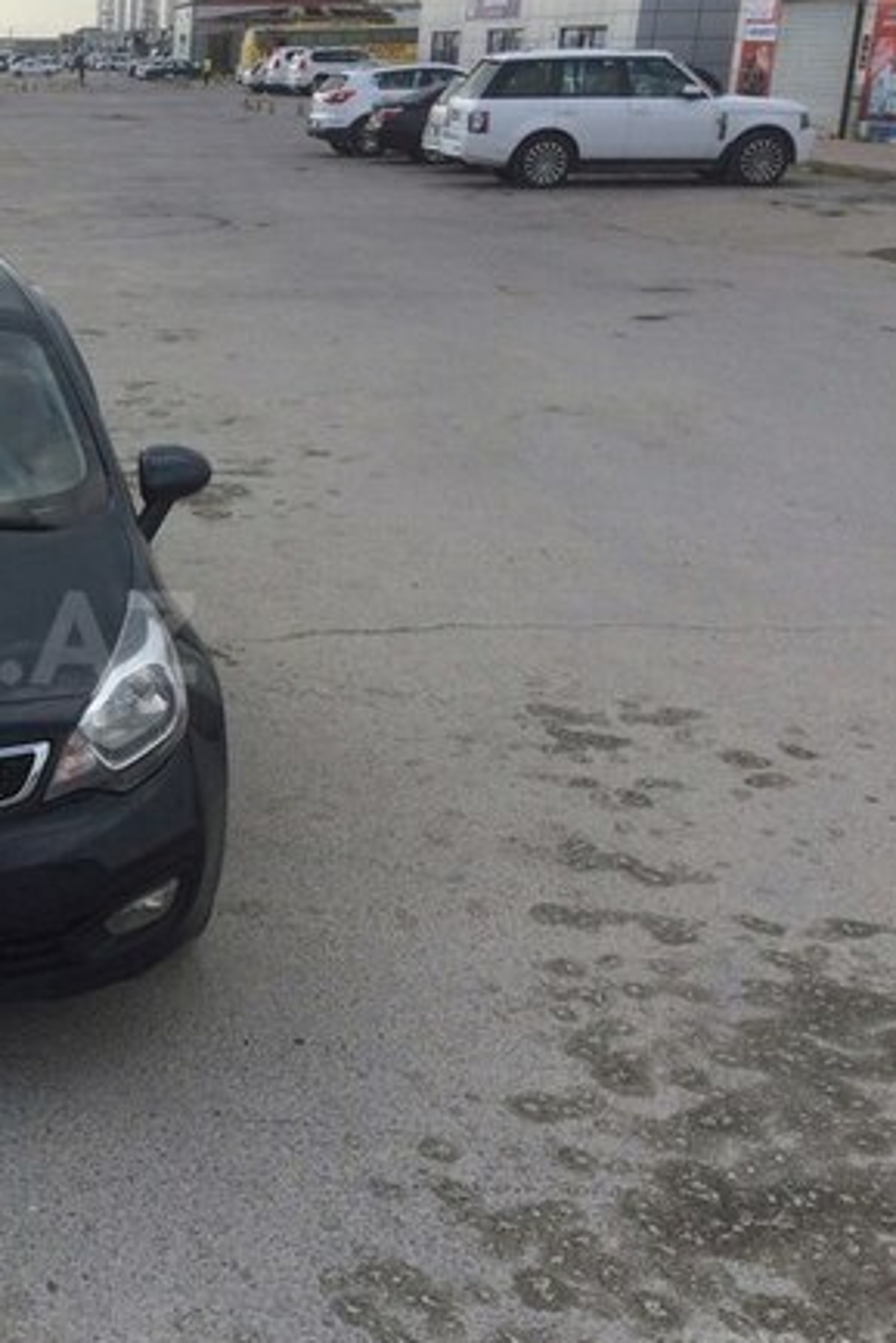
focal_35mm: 46
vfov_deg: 42.7
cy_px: 637
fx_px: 1716
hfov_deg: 26.6
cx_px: -121
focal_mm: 4.15
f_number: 2.2
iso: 32
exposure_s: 1/1368
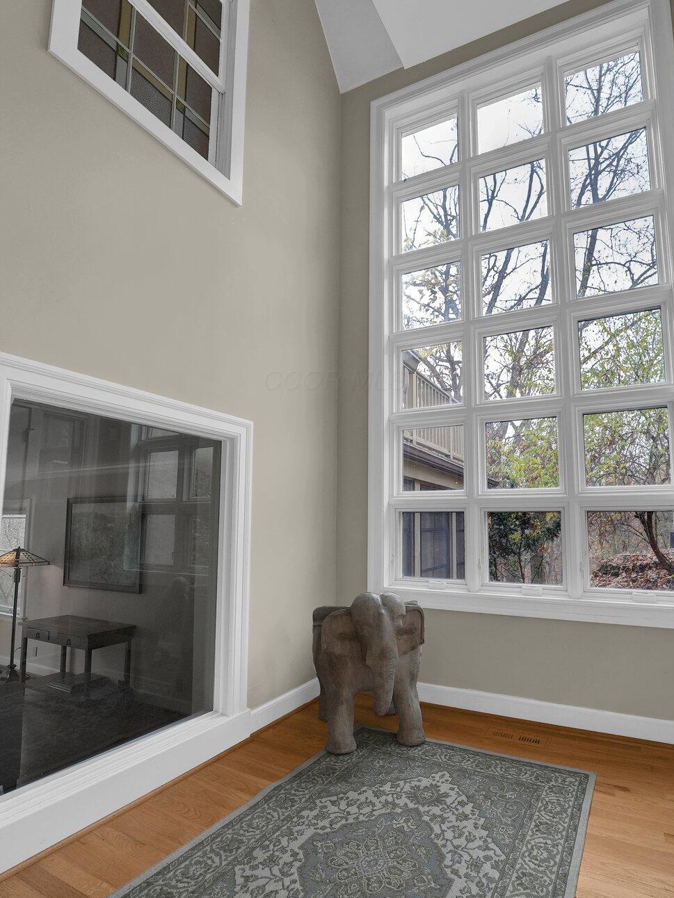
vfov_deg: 93.8
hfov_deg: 78.1
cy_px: 379
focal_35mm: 16
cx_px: 334
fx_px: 415
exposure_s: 1/40
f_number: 6.3
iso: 640
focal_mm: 14
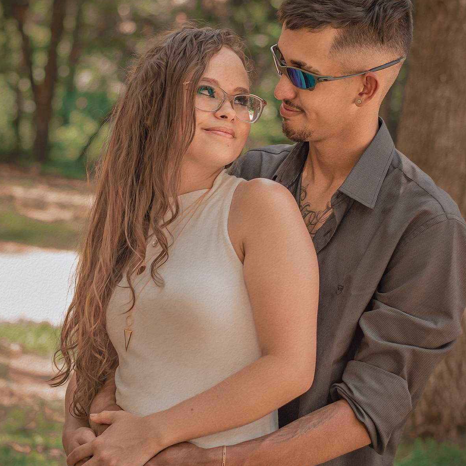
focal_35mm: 97
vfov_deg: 17.9
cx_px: 233
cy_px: 207
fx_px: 1477
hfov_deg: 17.9
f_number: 2.8
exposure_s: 1/1000
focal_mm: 50
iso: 400
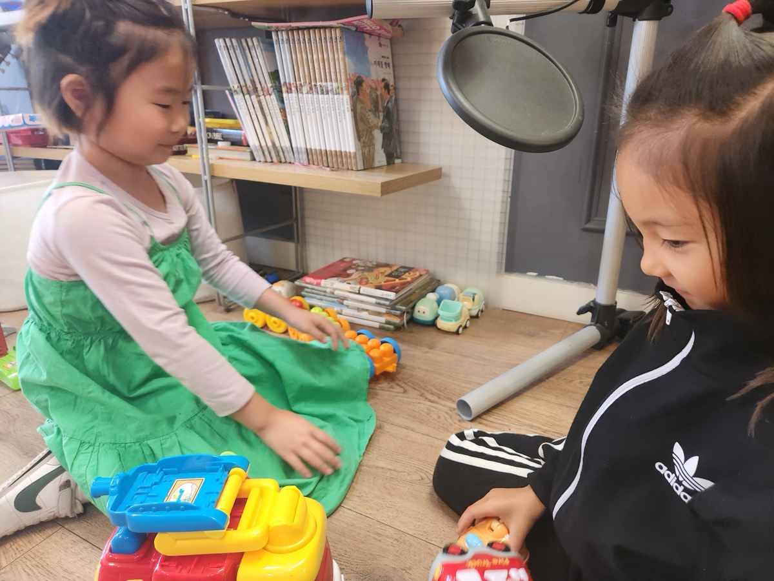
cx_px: 387
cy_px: 290
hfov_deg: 73.9
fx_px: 514
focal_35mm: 23
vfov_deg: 58.9
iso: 320
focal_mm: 5.4
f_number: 1.8
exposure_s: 1/120
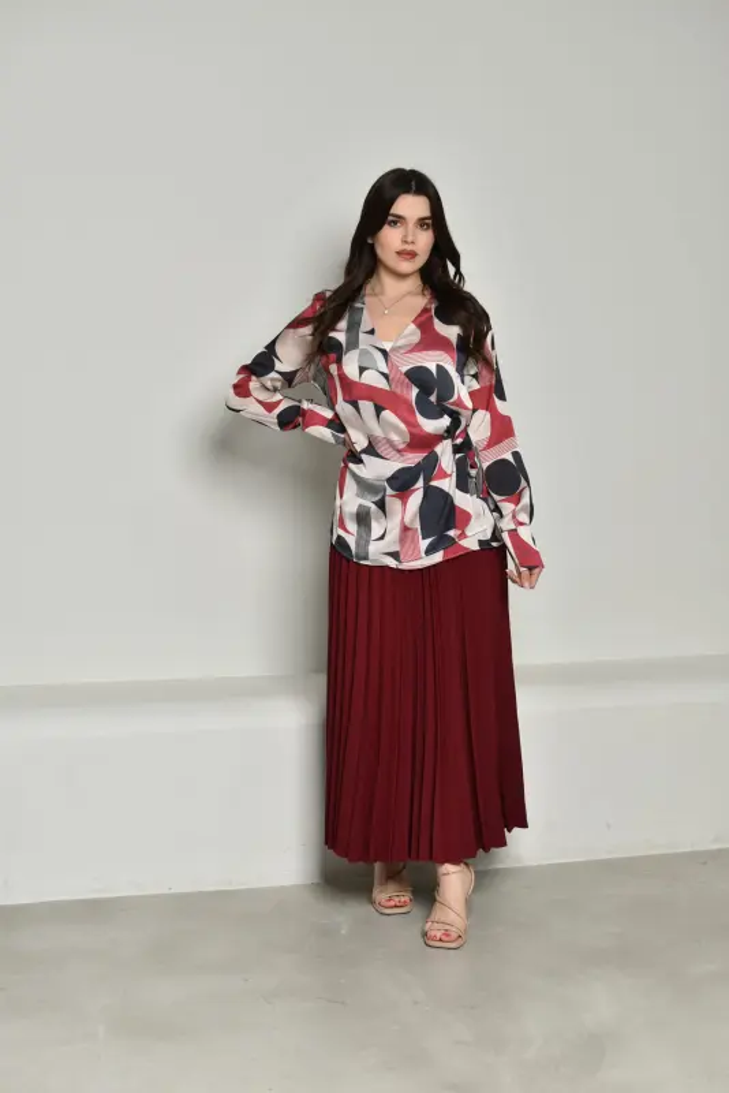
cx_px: 364
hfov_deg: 25.8
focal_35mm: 52
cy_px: 546
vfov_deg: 37.8
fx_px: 1593
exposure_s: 1/200
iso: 125
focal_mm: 35
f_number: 4
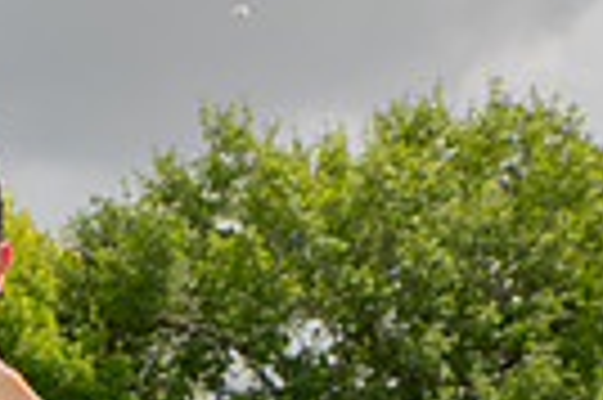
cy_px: 1002
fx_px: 2359
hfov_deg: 14.3
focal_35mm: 141
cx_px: -32
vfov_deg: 8.7
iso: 100
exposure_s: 1/320
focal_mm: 42
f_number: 7.1
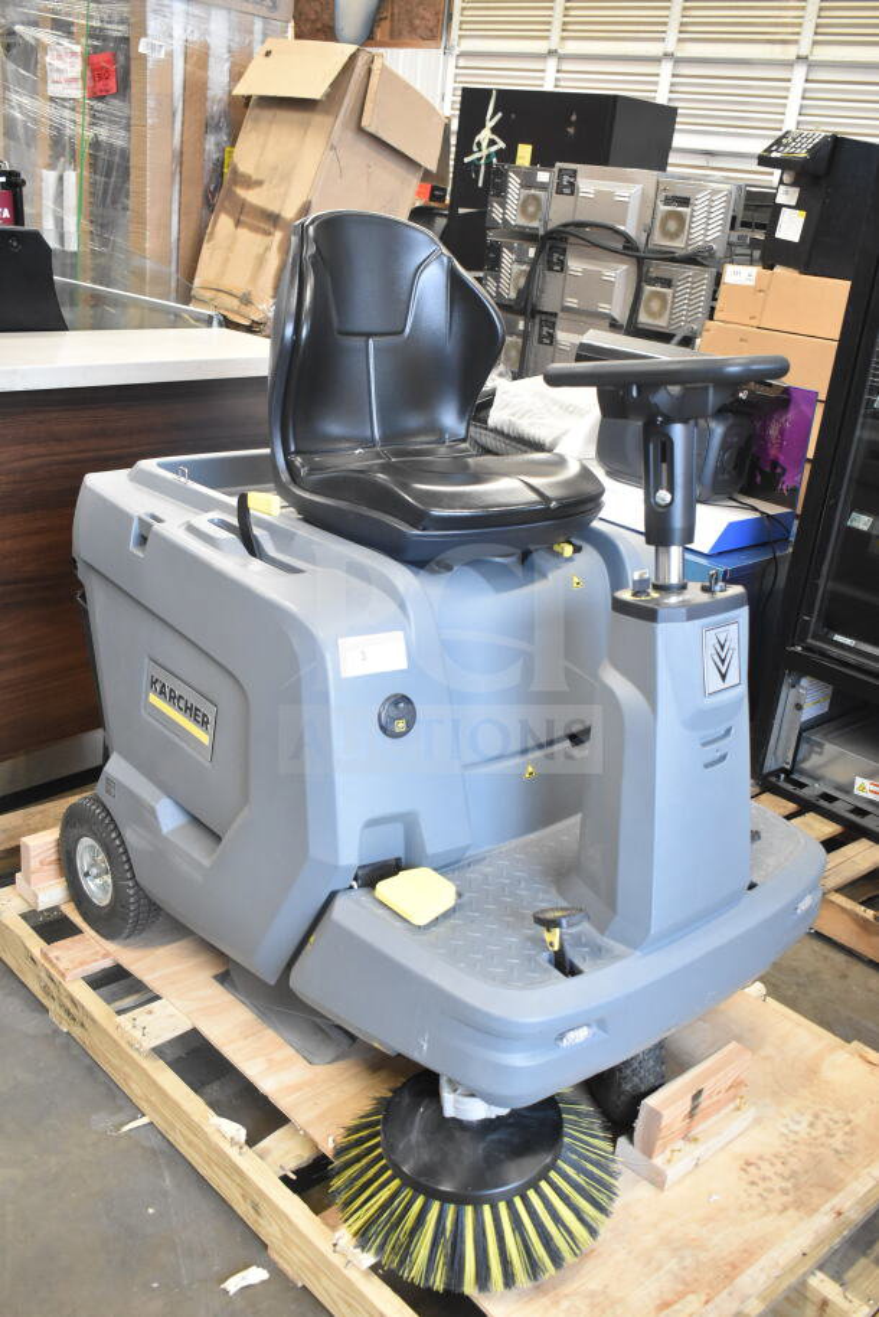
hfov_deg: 40.0
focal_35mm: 33
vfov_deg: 57.2
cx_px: 440
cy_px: 658
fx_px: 1208
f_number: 3.8
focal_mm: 22
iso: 2200
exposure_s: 1/40
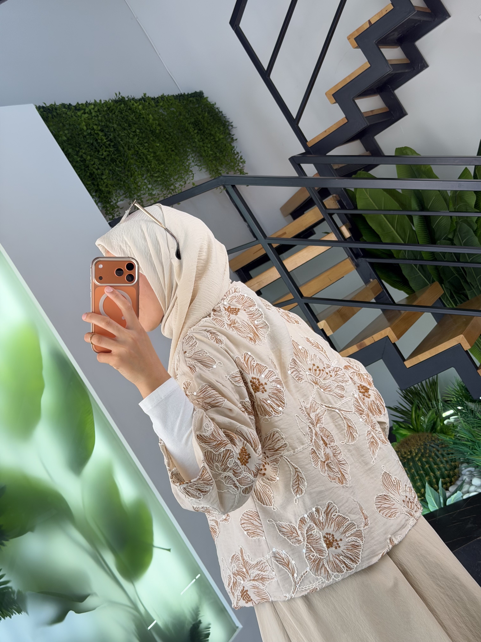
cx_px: 240
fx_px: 889
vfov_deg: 39.7
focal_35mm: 48
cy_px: 321
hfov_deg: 30.3
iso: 50
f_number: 1.78
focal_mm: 6.76
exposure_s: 1/144
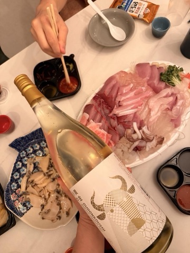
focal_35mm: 24
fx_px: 176
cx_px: 95
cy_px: 126
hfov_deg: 56.8
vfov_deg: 71.6
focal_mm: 6.76
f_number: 1.78
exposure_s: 1/60
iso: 400
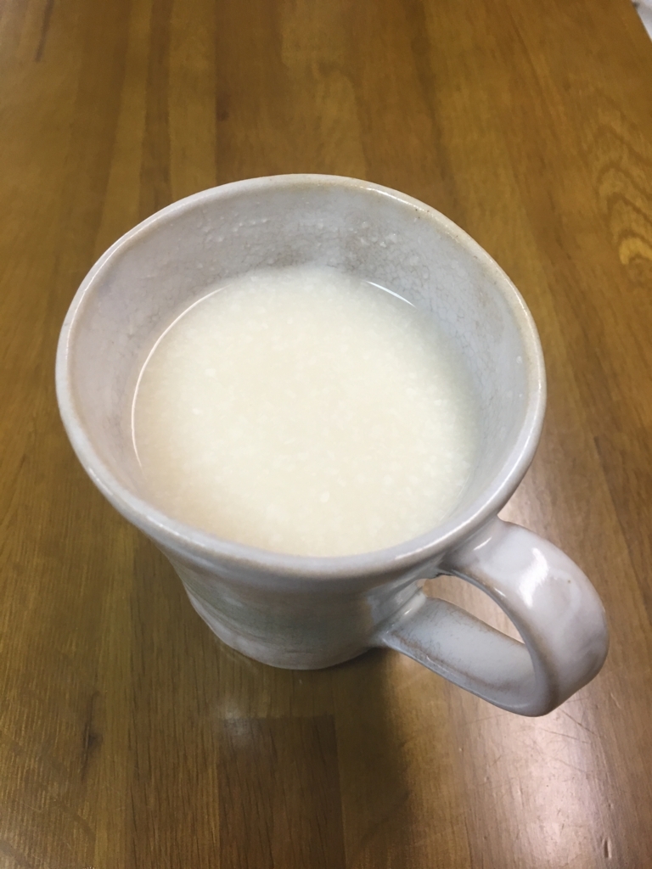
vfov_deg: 61.7
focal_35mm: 29
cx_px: 326
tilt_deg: -58.5
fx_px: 728
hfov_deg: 48.2
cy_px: 434
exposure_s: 1/33
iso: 40
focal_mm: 4.15
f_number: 2.2
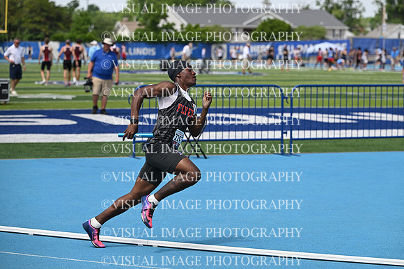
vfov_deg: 11.0
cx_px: 202
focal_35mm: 125
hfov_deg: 16.4
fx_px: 1403
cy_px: 134
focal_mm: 125
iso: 320
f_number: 4.5
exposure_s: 1/2500
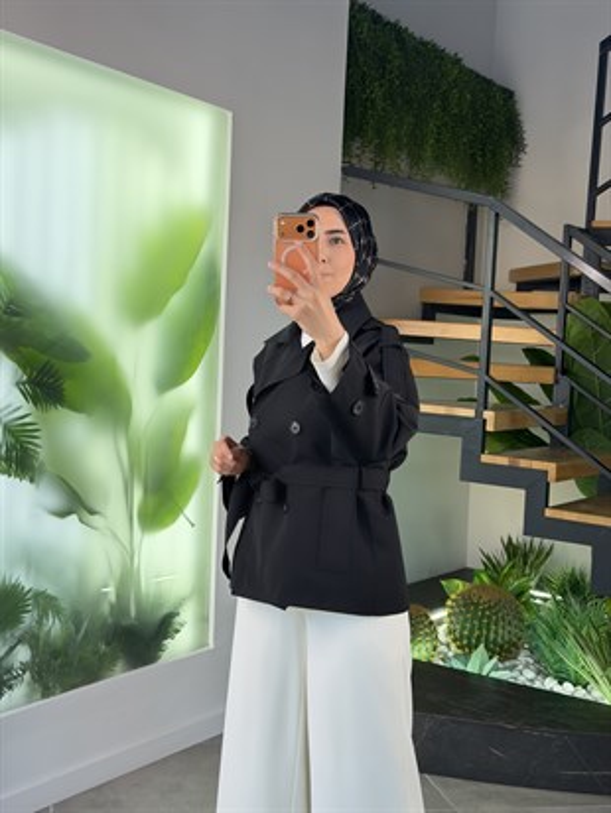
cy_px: 406
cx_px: 306
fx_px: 1129
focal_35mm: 48
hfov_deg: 30.3
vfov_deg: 39.6
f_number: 1.78
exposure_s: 1/204
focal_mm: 6.76
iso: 125
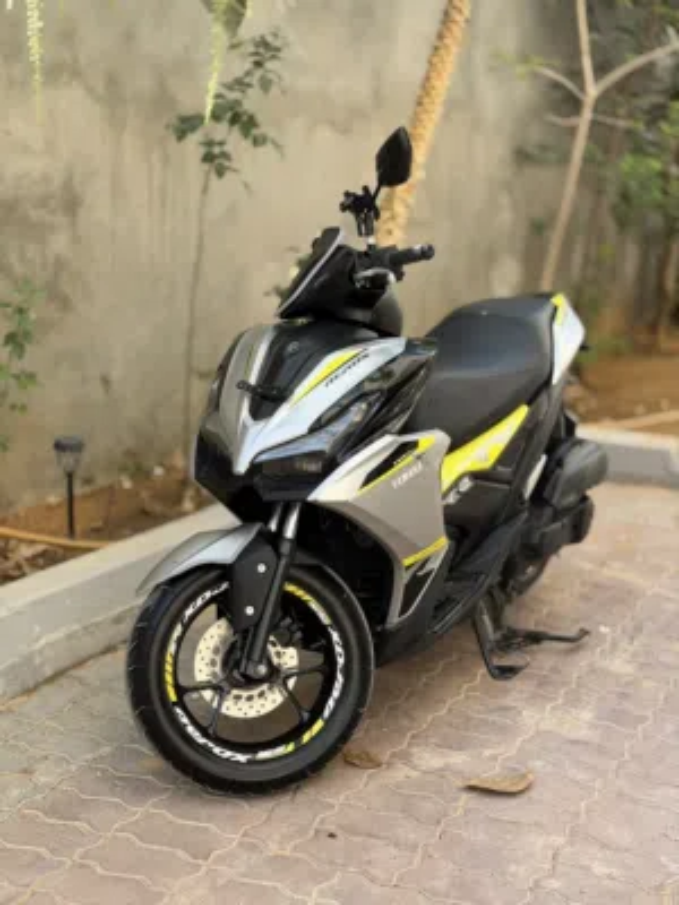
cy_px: 452
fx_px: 1255
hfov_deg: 30.3
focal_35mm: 48
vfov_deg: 39.7
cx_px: 340
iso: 64
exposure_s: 1/566
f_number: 1.78
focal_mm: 6.76
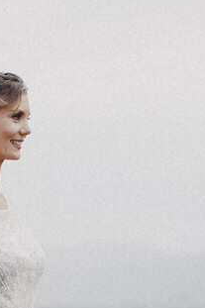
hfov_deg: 5.3
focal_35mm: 257
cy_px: 592
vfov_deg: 7.7
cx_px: 70
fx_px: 2197
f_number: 2
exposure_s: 1/1000
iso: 200
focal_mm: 50
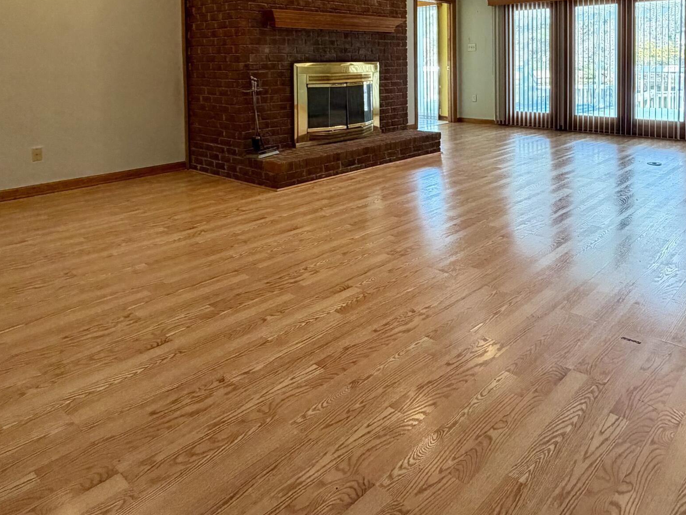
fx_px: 535
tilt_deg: -2.2
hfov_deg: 63.9
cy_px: 80
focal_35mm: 27
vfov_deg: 47.6
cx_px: 447
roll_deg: +1.1
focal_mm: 2.22
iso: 320
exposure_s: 1/120
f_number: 2.2
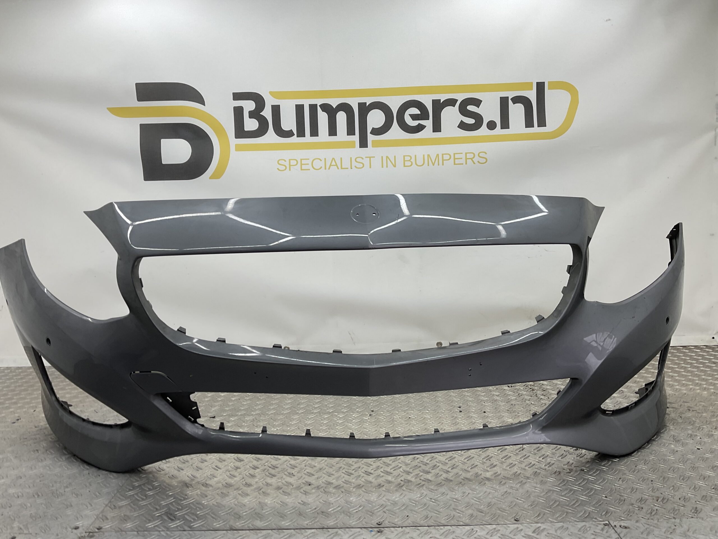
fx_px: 602
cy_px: 270
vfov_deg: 48.2
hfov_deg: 61.7
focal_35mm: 29
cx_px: 359
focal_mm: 3
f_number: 1.8
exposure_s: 1/120
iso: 16
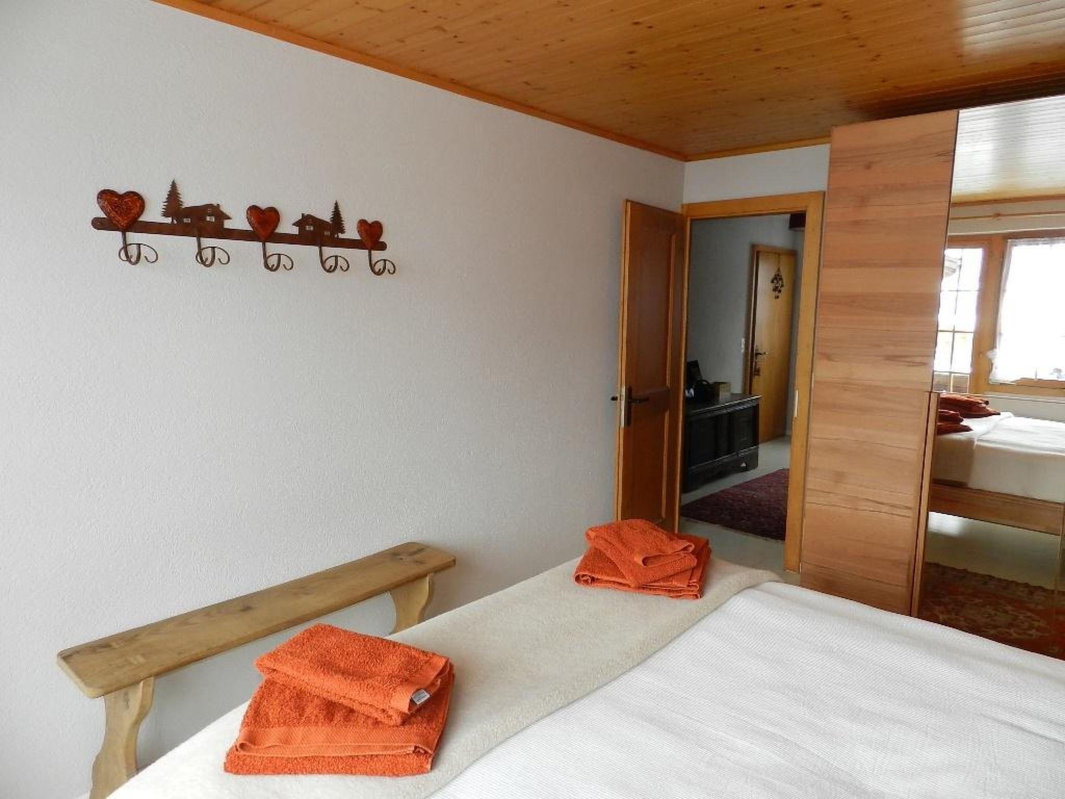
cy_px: 400
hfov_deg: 73.9
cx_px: 532
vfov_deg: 58.9
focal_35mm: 23
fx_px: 708
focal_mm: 4
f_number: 3.4
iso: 200
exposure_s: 1/30
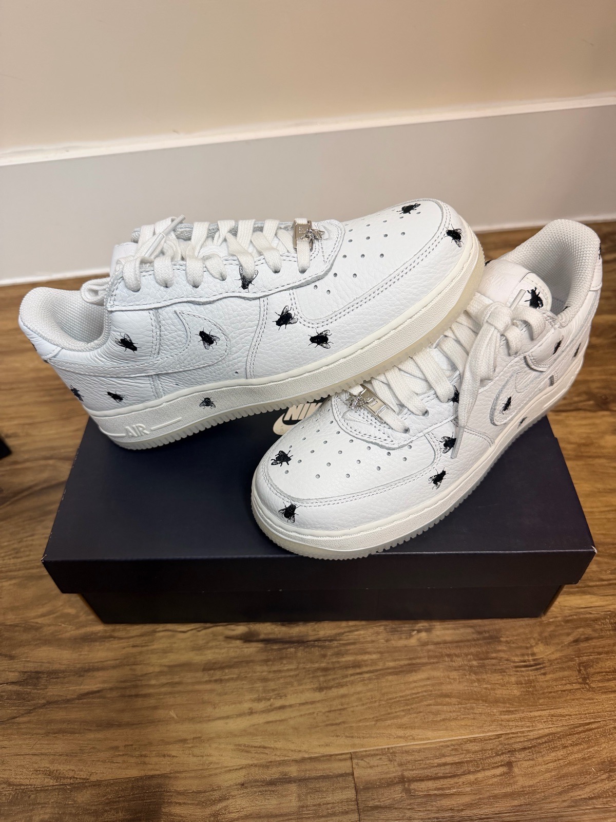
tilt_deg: -50.0
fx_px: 569
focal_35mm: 24
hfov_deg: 56.8
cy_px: 411
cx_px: 308
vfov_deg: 71.6
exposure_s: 1/97
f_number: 1.78
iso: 200
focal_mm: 6.76
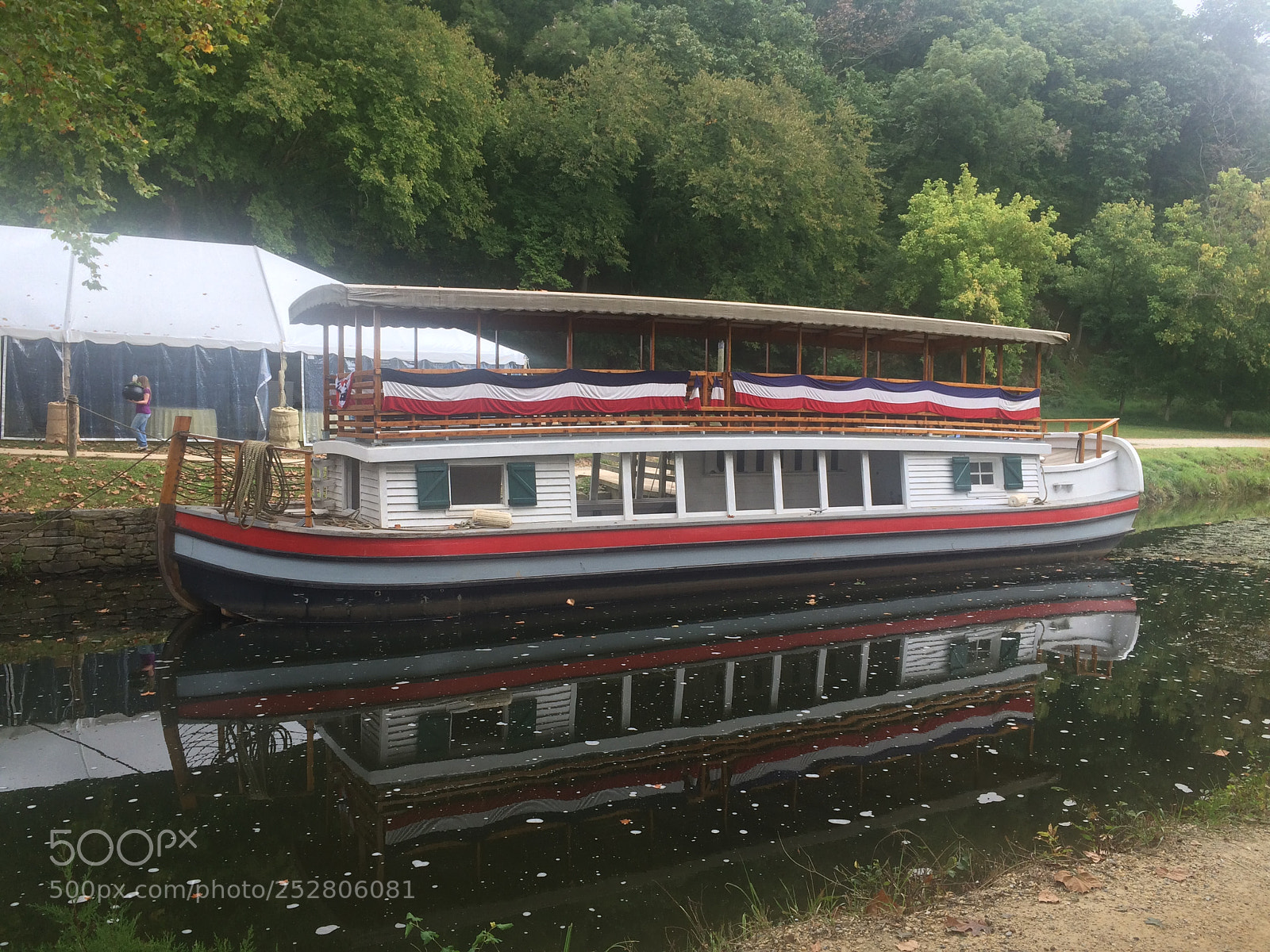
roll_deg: +2.4
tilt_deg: -0.6
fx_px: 1064
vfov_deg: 48.2
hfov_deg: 61.7
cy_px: 476
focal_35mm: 29
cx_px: 635
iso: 40
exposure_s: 1/120
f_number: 2.2
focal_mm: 4.15
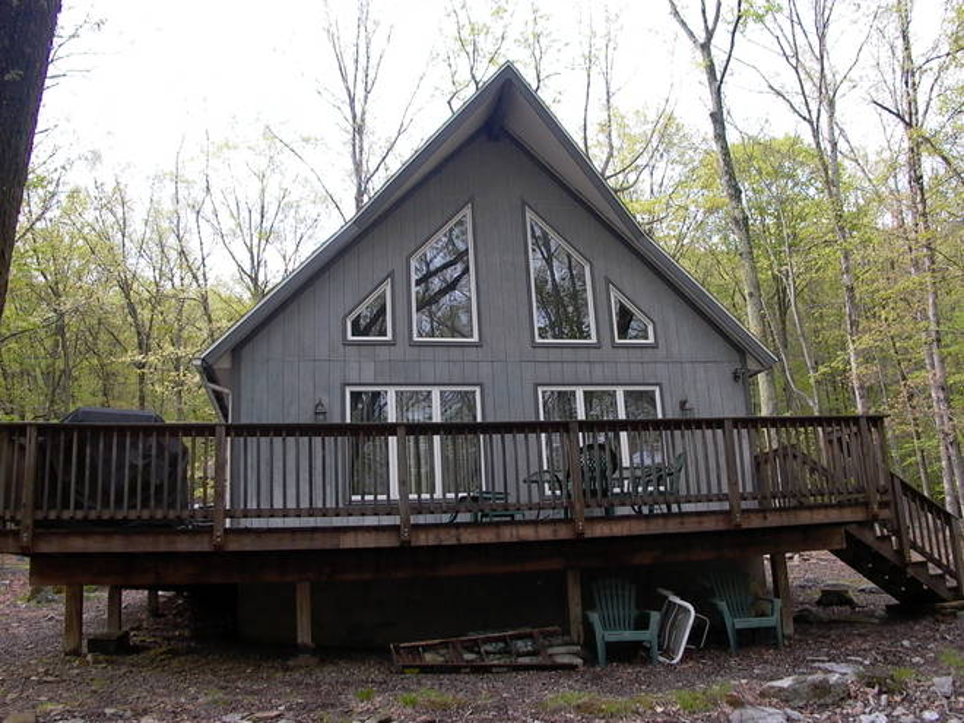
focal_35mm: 38
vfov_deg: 37.7
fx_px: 1058
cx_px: 482
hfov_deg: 49.0
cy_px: 362
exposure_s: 1/313
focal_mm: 8.19
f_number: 2.39
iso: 100
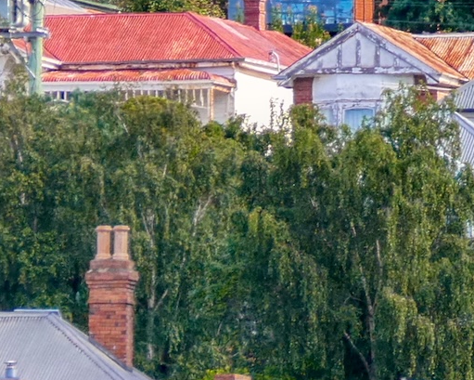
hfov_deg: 1.2
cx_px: 104
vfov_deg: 0.9
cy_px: 371
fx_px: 23011
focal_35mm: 1640
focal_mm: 92.9
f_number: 4
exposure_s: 1/500
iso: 500
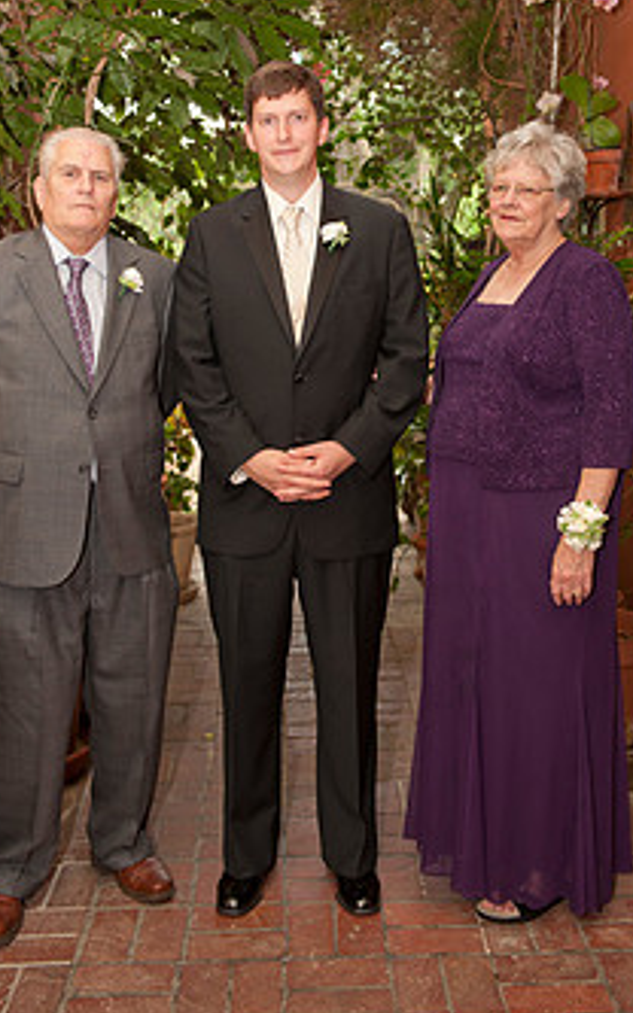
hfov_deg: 29.2
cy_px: 347
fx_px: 1215
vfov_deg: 44.7
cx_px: 333
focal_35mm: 44
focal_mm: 32
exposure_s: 1/80
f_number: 4
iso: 250
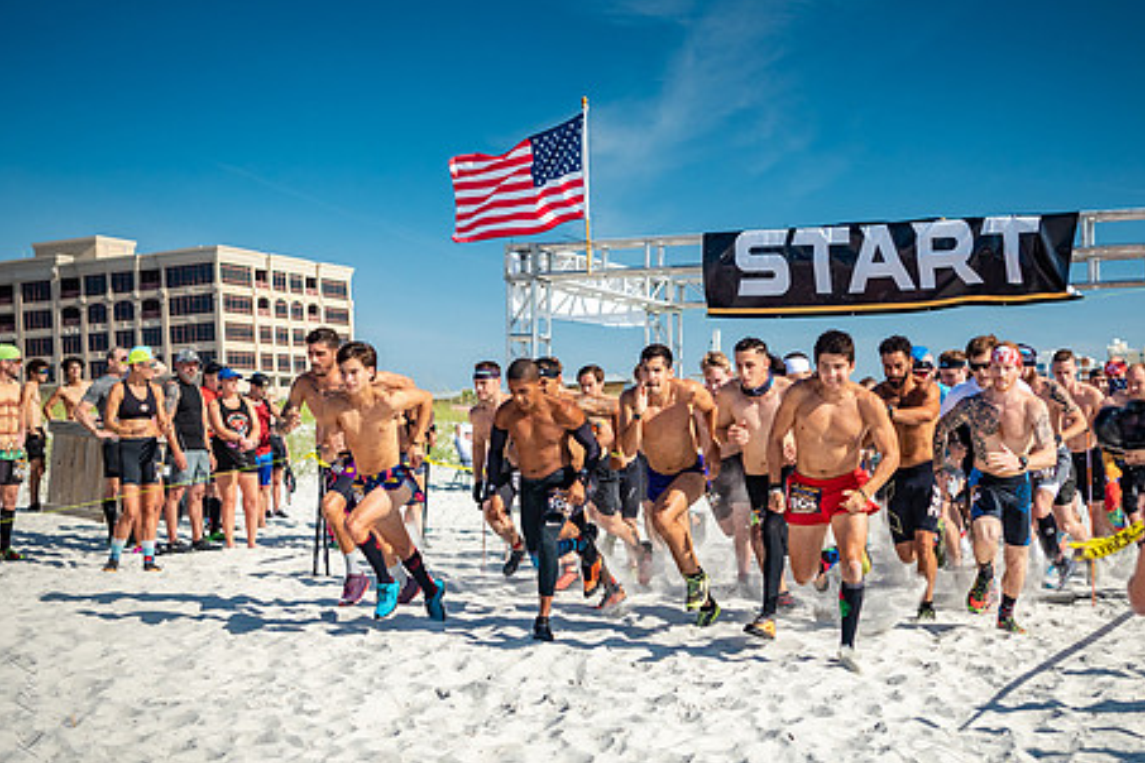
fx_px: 1813
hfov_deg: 35.0
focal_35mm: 57
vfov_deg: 23.8
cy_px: 416
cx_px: 659
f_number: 2.8
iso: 360
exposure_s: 1/4000
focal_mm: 38
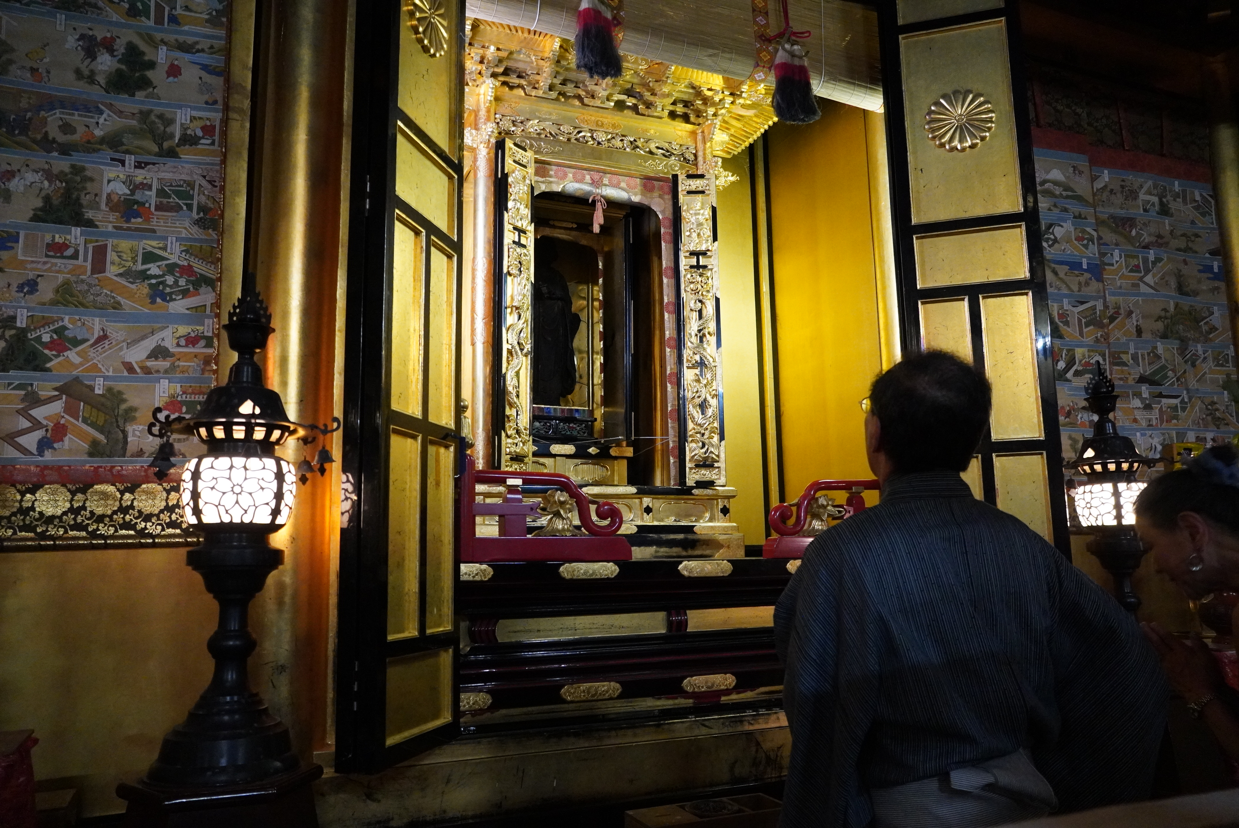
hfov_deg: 67.4
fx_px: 930
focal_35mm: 27
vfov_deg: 48.0
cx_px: 620
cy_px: 414
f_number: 3.5
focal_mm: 18
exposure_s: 1/160
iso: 5000
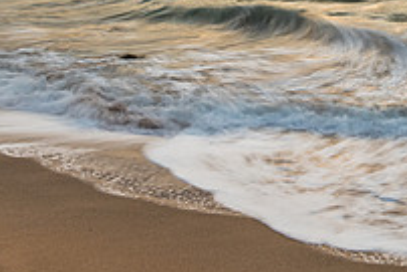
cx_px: 356
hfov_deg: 27.9
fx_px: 792
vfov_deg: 18.6
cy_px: -41
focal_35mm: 70
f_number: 9
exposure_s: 1/2.5
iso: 100
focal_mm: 24
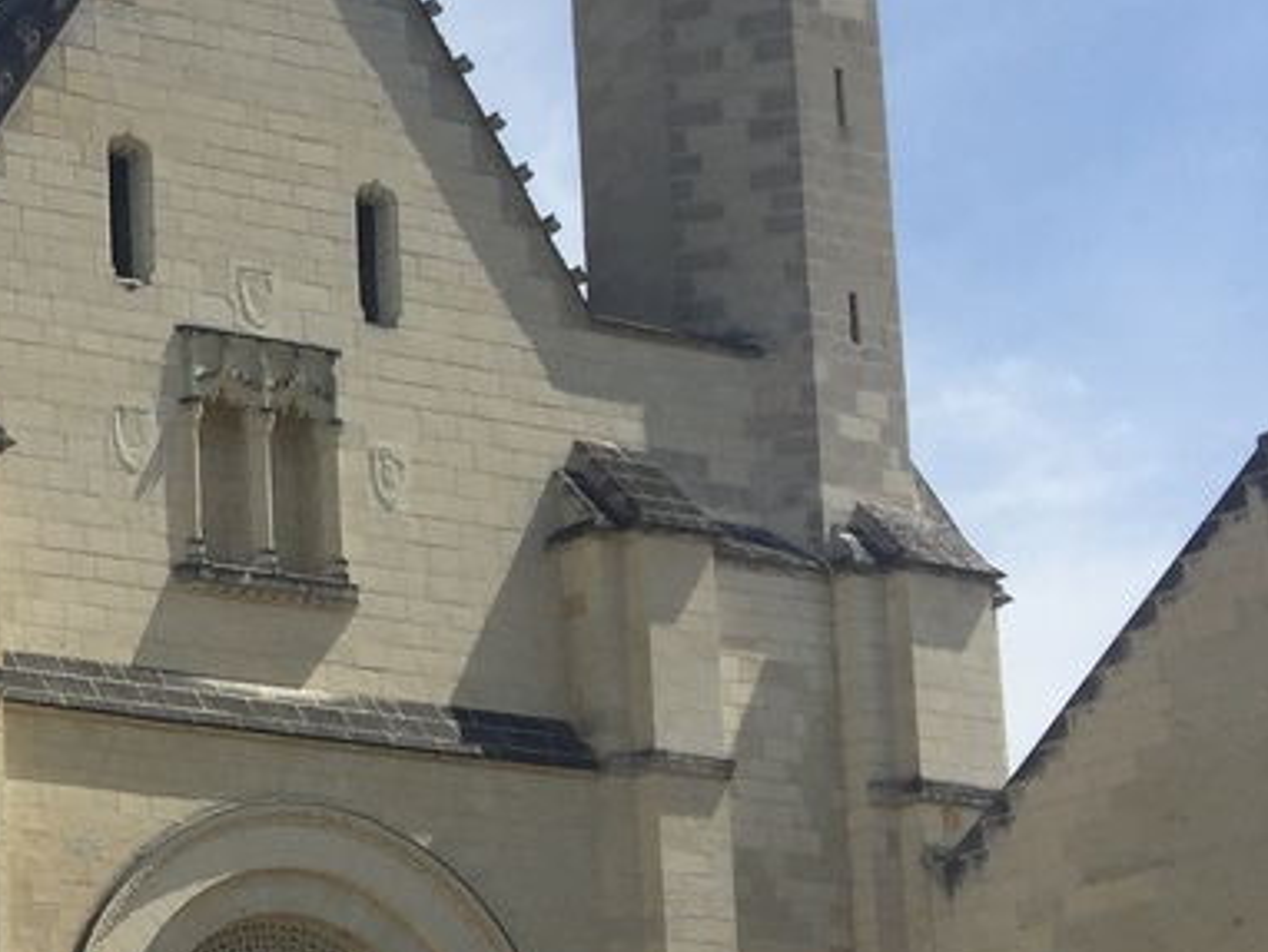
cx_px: -710
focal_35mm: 91
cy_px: 1061
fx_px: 3335
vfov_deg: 15.8
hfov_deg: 18.7
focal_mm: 4.15
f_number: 2.2
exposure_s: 1/3300
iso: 32
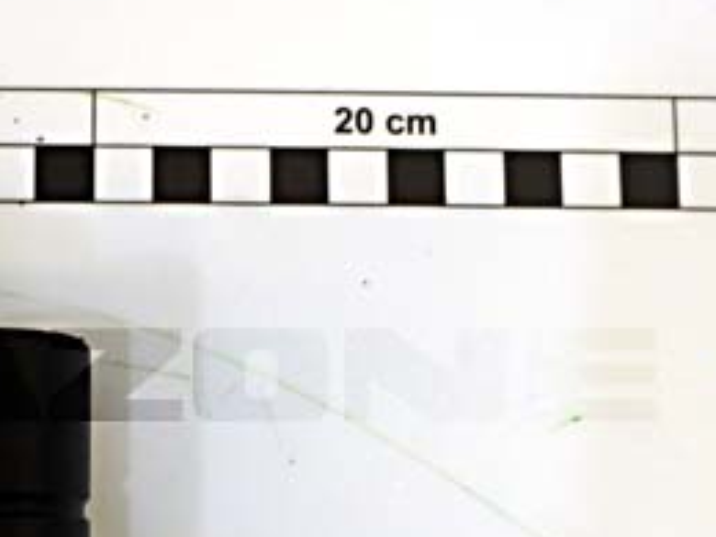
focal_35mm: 69
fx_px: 1427
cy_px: 438
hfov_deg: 27.2
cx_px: 80
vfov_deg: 21.0
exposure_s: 1/40
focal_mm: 5
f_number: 3.9
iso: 200
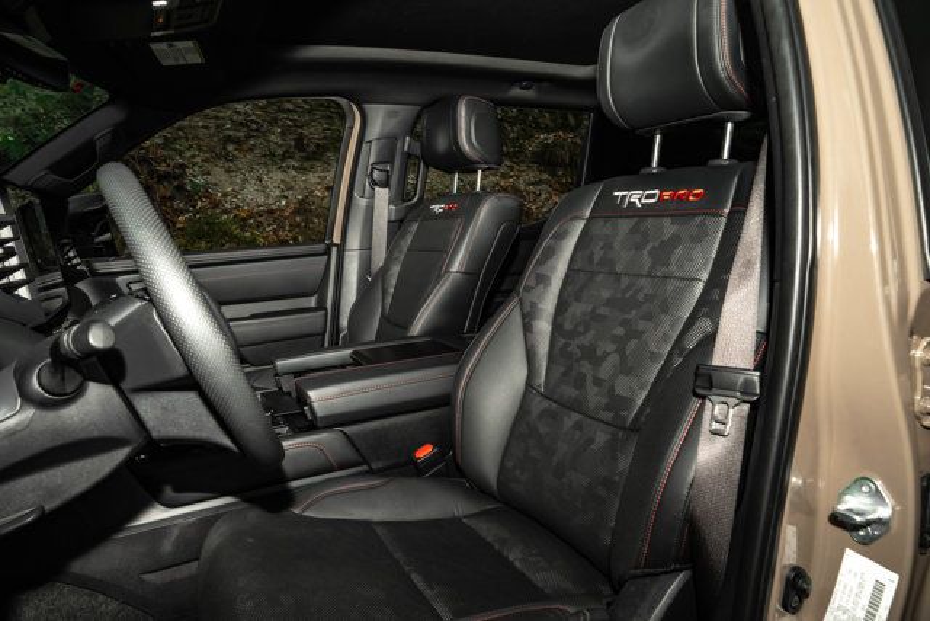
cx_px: 465
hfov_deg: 73.7
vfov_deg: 53.2
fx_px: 620
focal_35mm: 24
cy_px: 310
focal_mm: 24
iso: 800
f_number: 10
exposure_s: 1/200
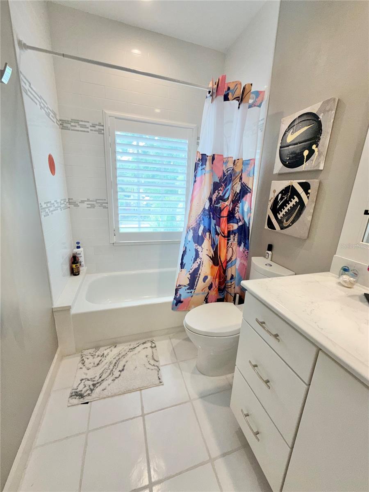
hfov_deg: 85.7
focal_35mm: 14
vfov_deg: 102.1
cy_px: 246
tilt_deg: -15.7
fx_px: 199
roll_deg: -2.7
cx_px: 184
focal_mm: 2.22
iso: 125
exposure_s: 1/120
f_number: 2.2
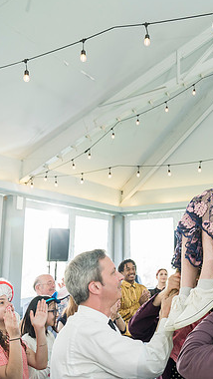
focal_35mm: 40
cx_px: 244
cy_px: 187
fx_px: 401
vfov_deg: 50.5
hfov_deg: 26.9
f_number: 4
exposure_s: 1/200
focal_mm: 25
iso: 1250
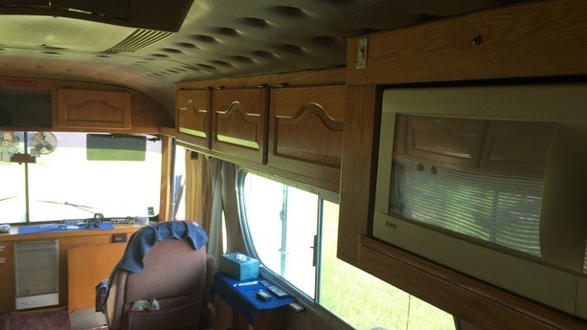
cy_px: 187
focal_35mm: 33
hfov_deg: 59.5
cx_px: 298
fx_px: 514
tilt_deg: -11.5
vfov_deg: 35.6
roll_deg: -3.1
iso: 32
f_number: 2.2
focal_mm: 4.15
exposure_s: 1/60
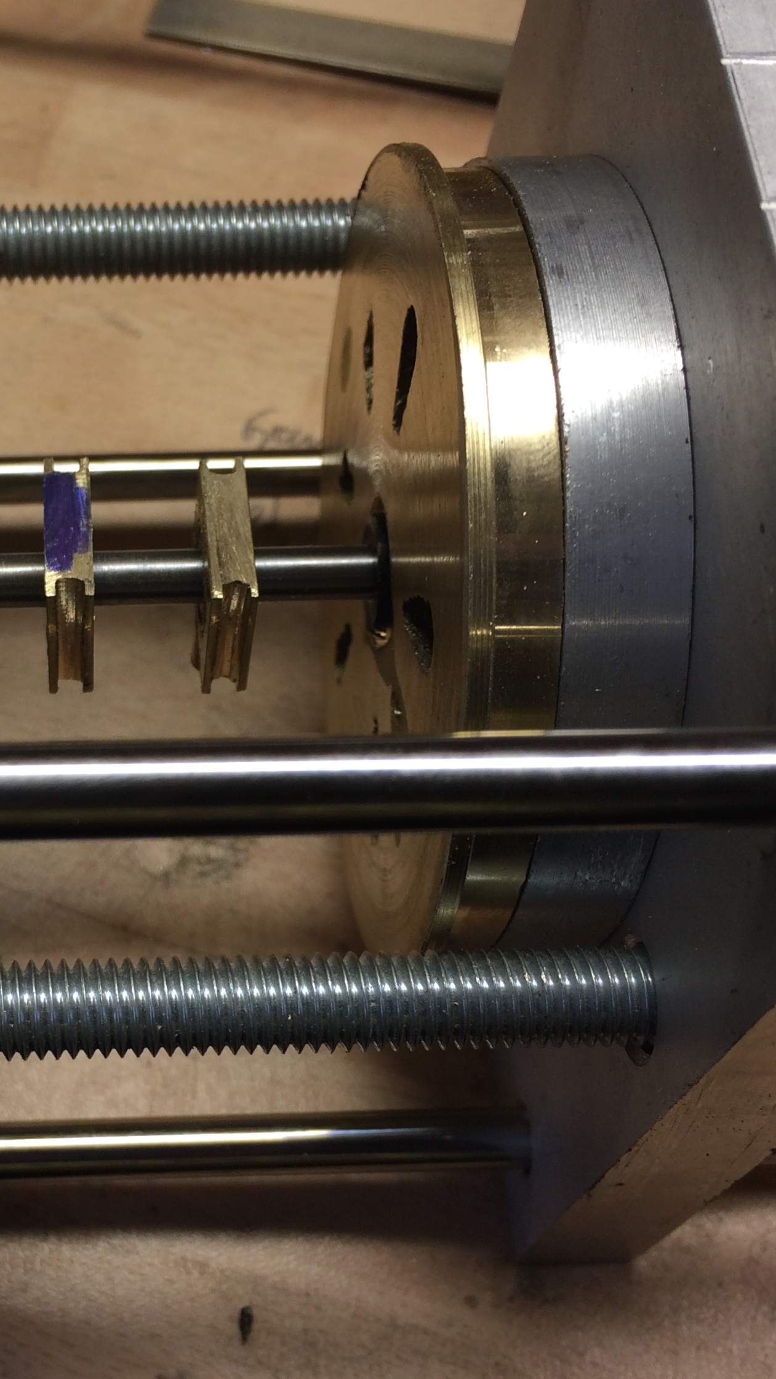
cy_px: 738
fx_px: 1683
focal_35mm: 46
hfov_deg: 25.1
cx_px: 70
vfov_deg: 44.6
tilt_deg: -61.9
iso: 32
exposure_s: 1/111
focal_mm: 4.15
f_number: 2.2
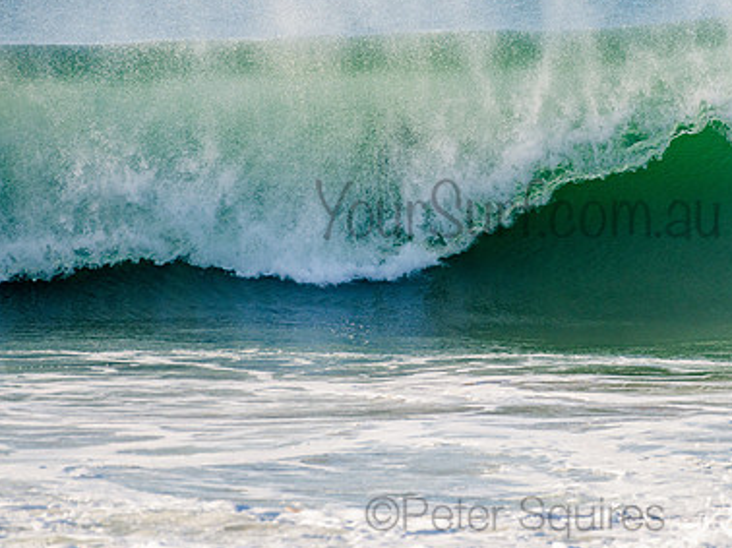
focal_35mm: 738
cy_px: 193
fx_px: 15596
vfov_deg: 2.0
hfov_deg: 2.7
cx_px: 515
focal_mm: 500
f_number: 5.6
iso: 250
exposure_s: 1/1600
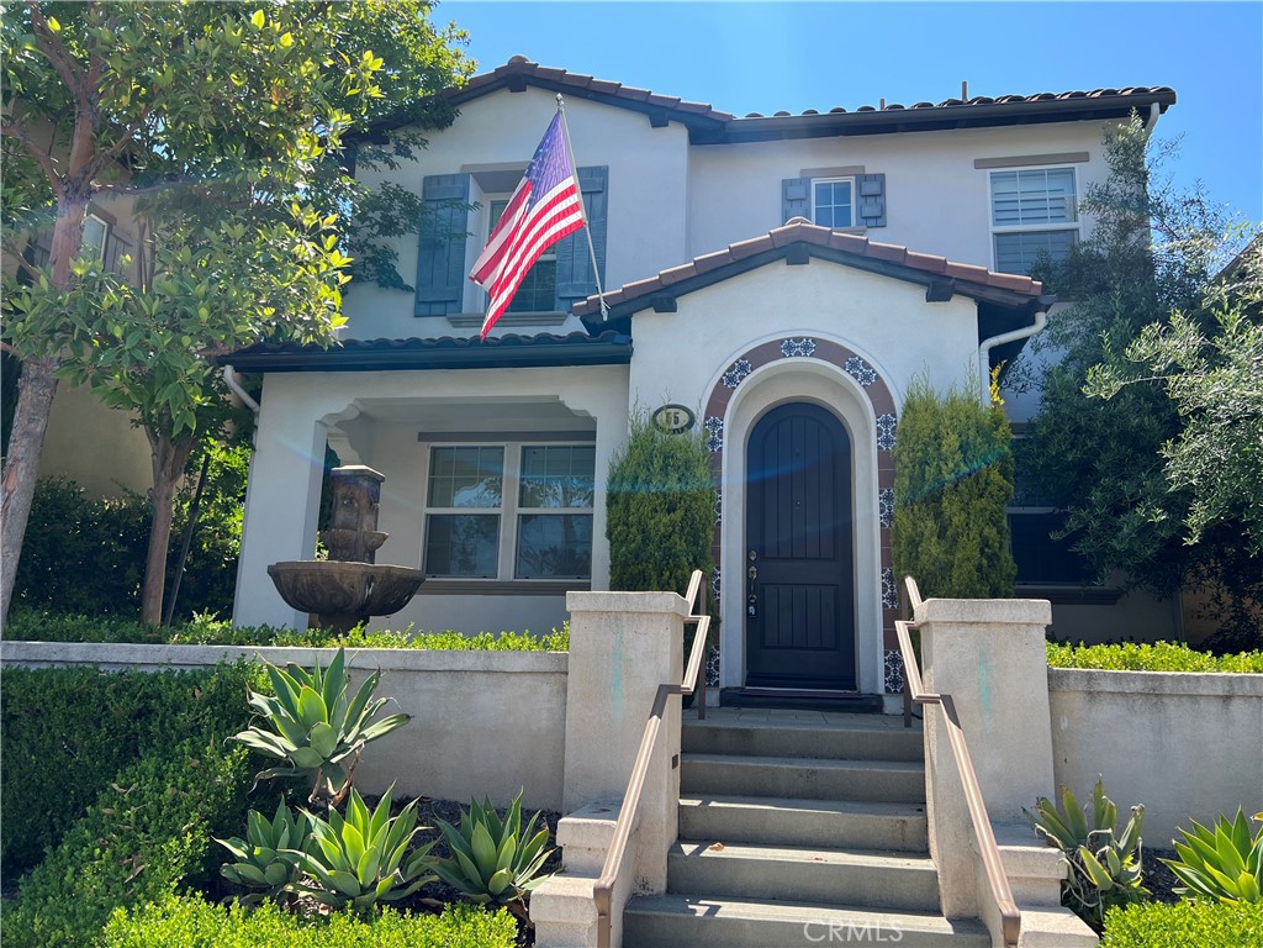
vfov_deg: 53.1
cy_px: 474
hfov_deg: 67.3
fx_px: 949
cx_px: 632
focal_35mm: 26
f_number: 1.5
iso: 50
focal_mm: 5.7
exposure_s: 1/1431
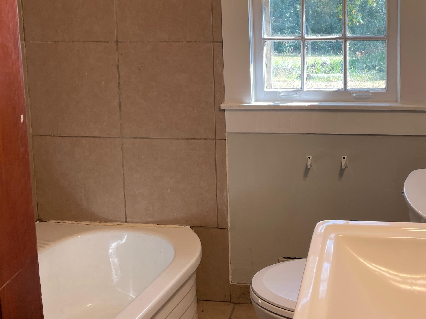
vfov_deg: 33.4
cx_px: 294
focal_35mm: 42
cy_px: 68
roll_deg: +1.3
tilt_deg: -6.3
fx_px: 517
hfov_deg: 44.0
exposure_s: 1/120
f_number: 1.6
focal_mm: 5.1
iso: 50
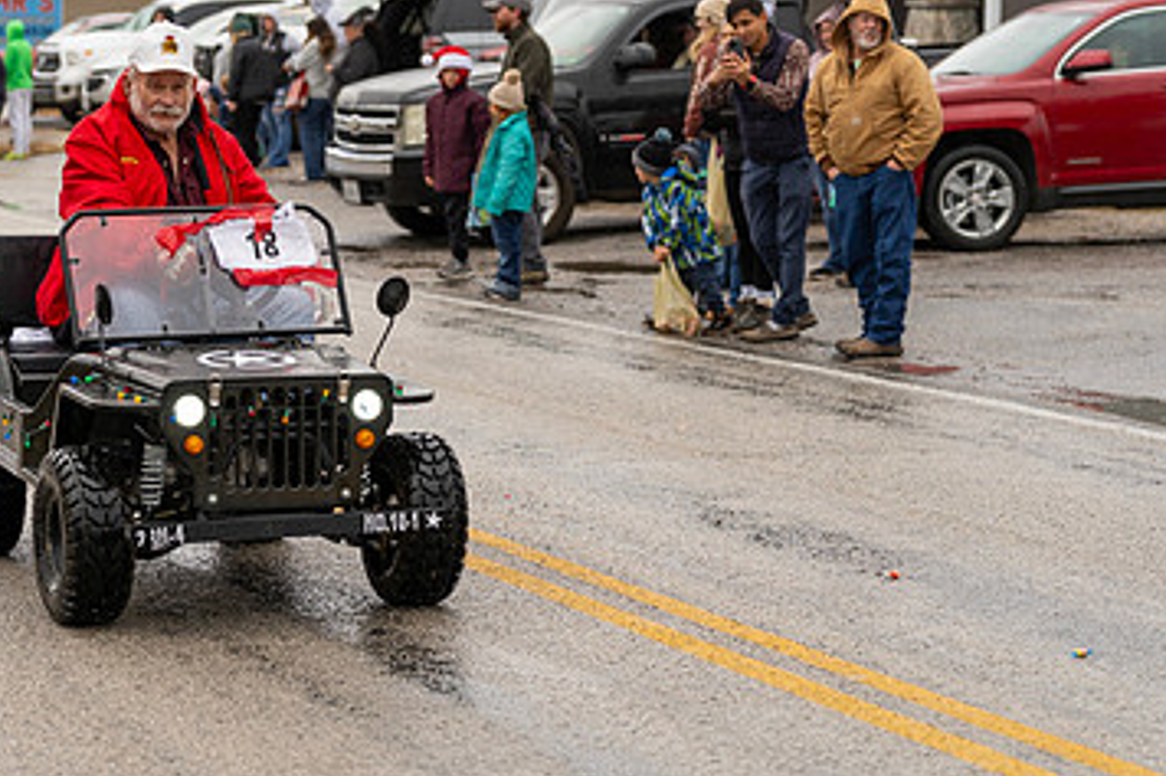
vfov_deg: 12.9
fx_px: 3431
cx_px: 324
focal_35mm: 106
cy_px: 234
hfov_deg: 19.2
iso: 250
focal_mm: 65
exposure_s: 1/640
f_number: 2.8
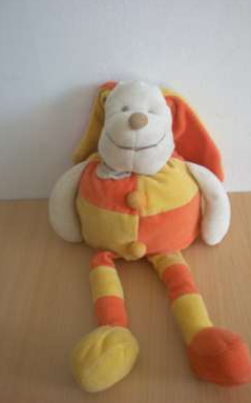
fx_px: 449
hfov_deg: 31.1
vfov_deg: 48.2
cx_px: 150
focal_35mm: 41
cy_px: 201
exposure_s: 1/34
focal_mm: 6.3
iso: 200
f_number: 3.1
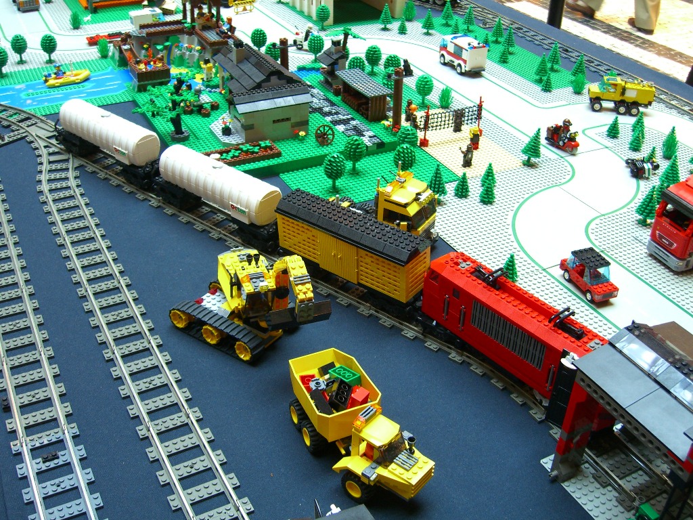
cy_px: 260
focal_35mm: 38
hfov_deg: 49.0
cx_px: 346
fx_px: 761
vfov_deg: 37.7
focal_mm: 7.9
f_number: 2.8
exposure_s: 1/15
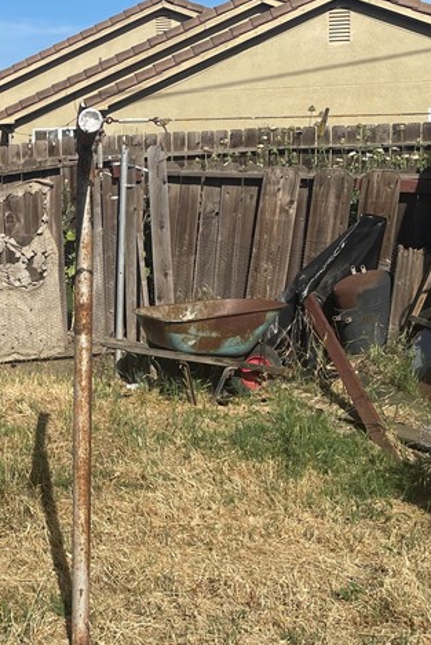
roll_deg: +2.5
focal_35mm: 59
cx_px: -78
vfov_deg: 33.9
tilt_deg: -4.2
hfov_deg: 21.5
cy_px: 294
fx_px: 1059
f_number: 1.6
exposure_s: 1/4132
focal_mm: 4.2
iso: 32
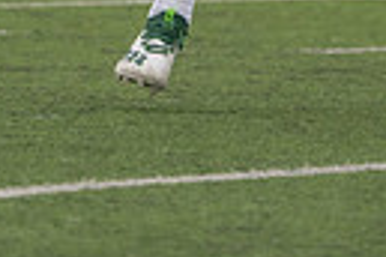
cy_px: -291
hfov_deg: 1.2
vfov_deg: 0.8
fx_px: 18462
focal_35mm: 1722
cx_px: 371
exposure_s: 1/500
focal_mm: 382
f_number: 5.6
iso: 800
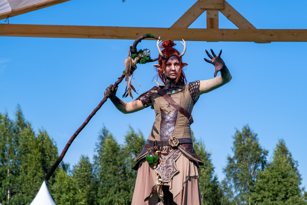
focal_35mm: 105
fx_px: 893
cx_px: 188
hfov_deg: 19.5
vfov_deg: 13.1
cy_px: 109
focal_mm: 55
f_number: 4.5
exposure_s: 1/1000
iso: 160
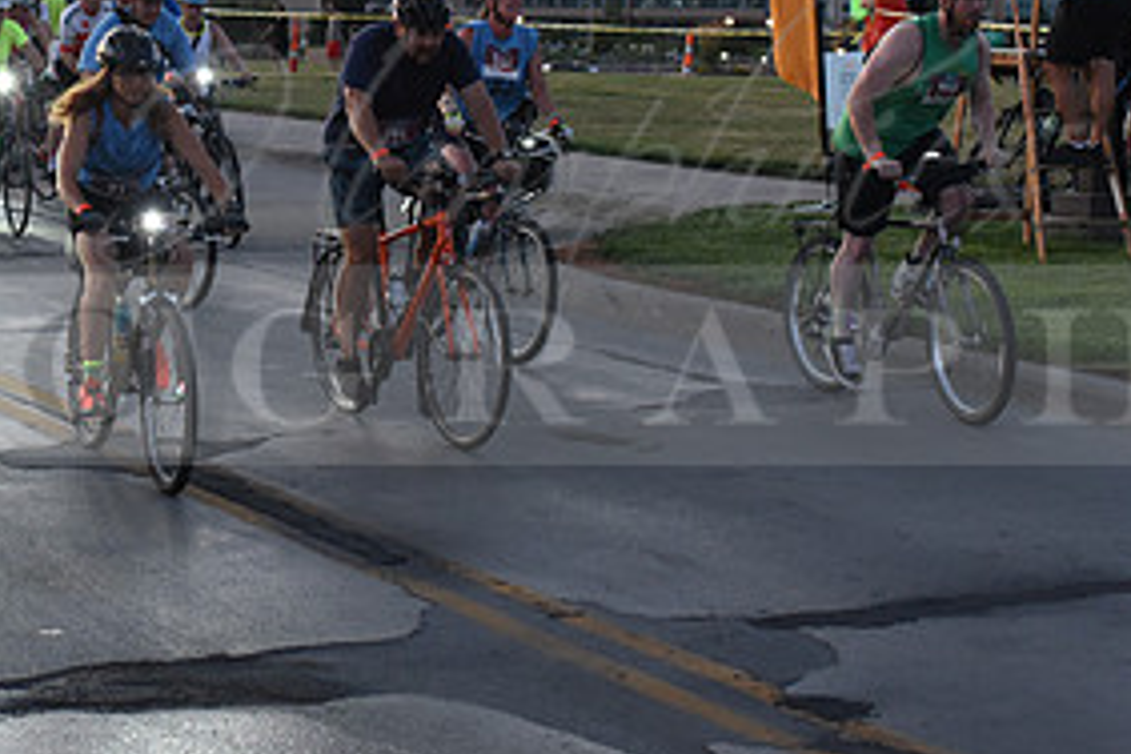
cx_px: 325
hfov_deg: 19.7
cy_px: 207
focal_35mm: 103
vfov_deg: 13.3
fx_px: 3236
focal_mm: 50
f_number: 2.8
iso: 2500
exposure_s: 1/400
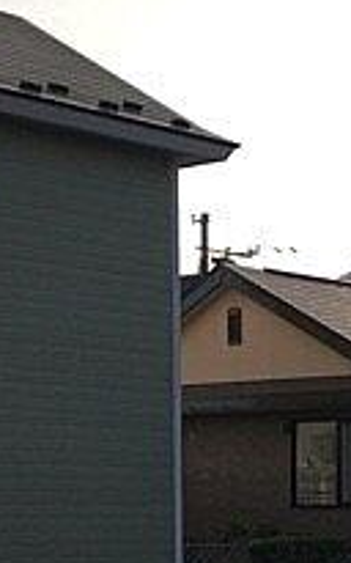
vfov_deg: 21.0
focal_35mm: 96
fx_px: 1470
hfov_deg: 11.3
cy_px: 555
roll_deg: -0.1
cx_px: 845
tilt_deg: -1.0
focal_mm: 4.15
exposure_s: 1/434
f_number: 2.2
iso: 25
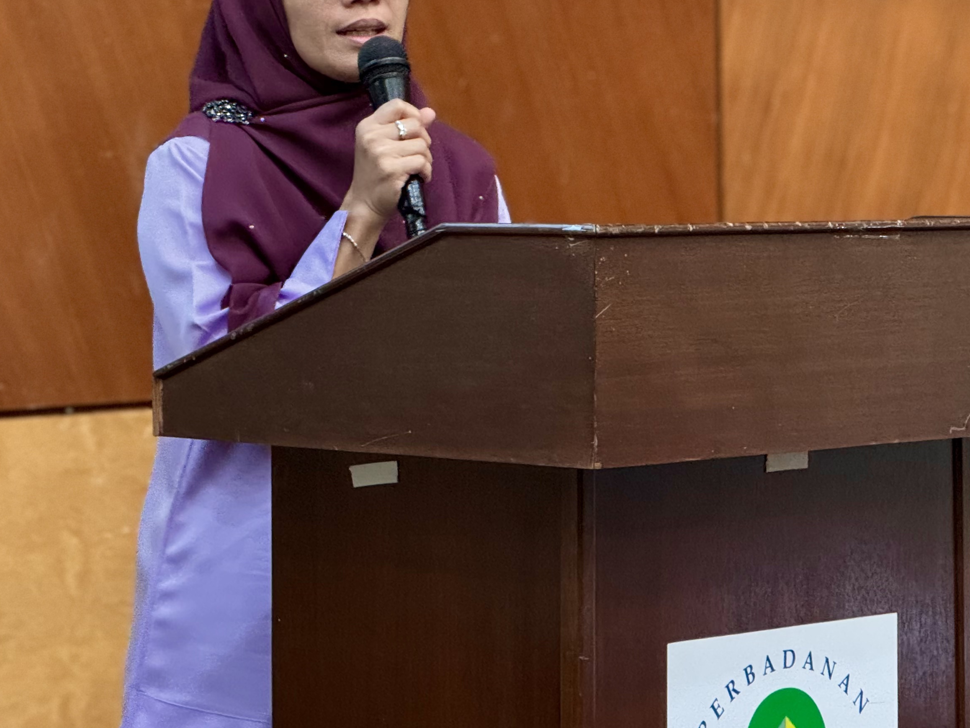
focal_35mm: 134
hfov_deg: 14.7
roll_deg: +1.3
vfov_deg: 11.0
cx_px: 418
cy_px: 196
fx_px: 3755
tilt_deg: -0.2
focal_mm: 9
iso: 1000
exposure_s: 1/25
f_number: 2.8
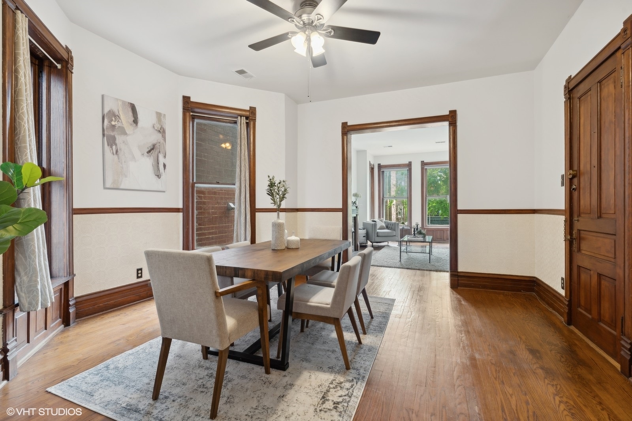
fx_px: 281
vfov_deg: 73.7
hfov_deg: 96.7
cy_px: 210
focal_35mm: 16
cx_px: 316
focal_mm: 16
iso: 320
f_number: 8
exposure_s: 1/5
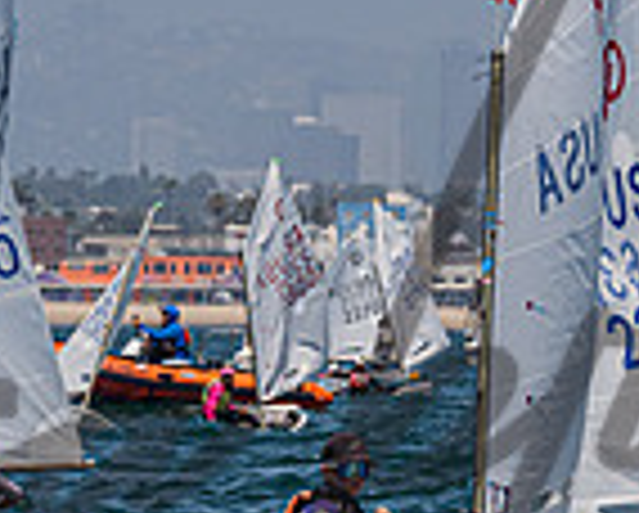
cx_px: 507
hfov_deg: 2.9
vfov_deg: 2.3
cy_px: 515
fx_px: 12726
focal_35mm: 672
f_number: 7.1
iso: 250
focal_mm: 150
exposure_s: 1/1250
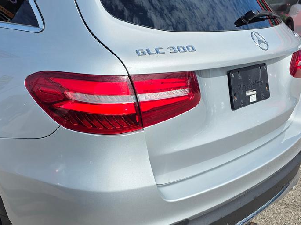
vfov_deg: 33.6
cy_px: 106
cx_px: 73
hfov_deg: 42.4
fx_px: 374
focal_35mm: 43
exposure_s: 1/7944
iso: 80
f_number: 1.7
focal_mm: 6.3
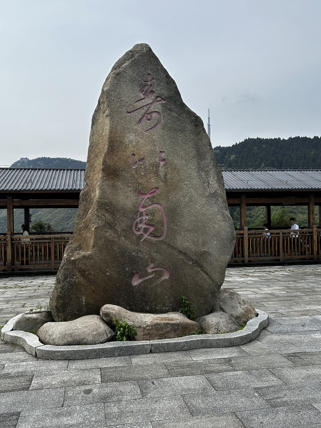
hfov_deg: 48.2
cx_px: 149
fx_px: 359
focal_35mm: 29
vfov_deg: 61.7
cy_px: 212
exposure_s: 1/2632
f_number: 1.5
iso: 50
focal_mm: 5.7
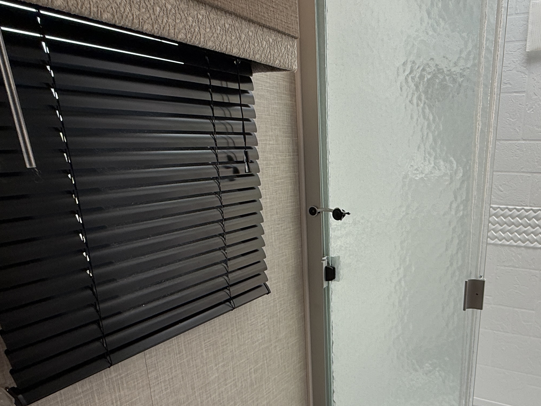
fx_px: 438
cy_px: 276
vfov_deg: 48.8
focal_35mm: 28
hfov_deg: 61.0
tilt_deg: -18.0
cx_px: 385
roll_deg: +1.1
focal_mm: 2.22
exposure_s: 1/142
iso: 50
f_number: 2.2
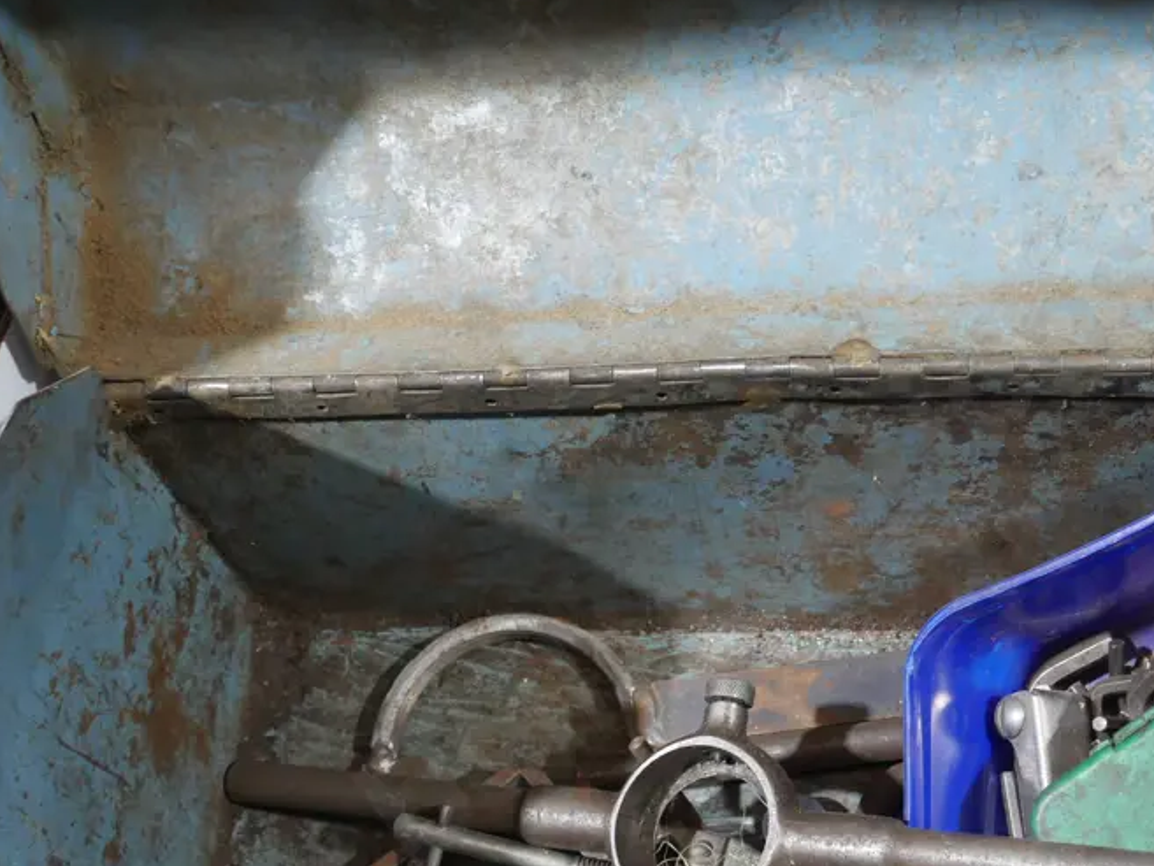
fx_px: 1767
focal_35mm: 53
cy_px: 546
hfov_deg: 35.8
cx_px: 780
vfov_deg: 27.4
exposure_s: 1/60
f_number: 4
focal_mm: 17
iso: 1250
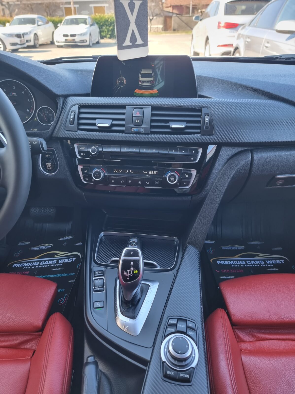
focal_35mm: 24
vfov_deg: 71.6
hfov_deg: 56.7
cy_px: 197
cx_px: 148
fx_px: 273
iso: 125
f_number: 1.8
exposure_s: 1/100
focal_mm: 6.7
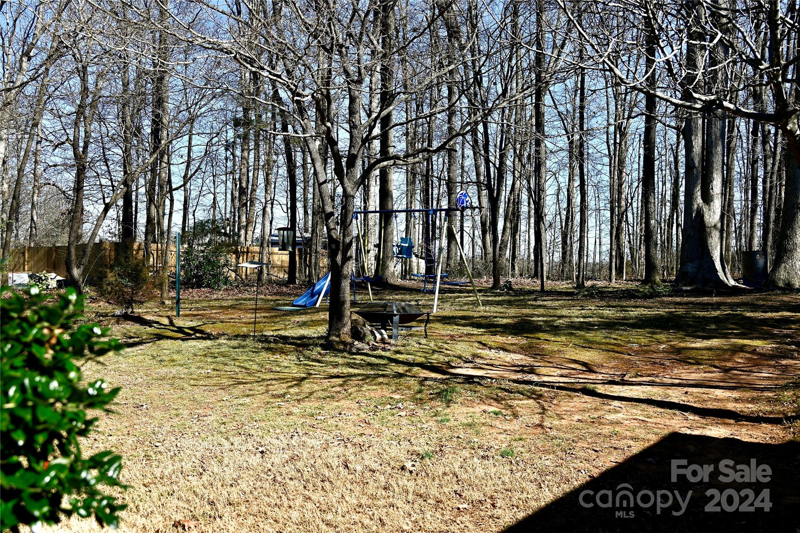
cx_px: 400
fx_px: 822
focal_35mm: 37
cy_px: 266
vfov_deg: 36.0
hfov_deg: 51.9
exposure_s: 1/320
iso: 100
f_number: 6.3
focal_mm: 37
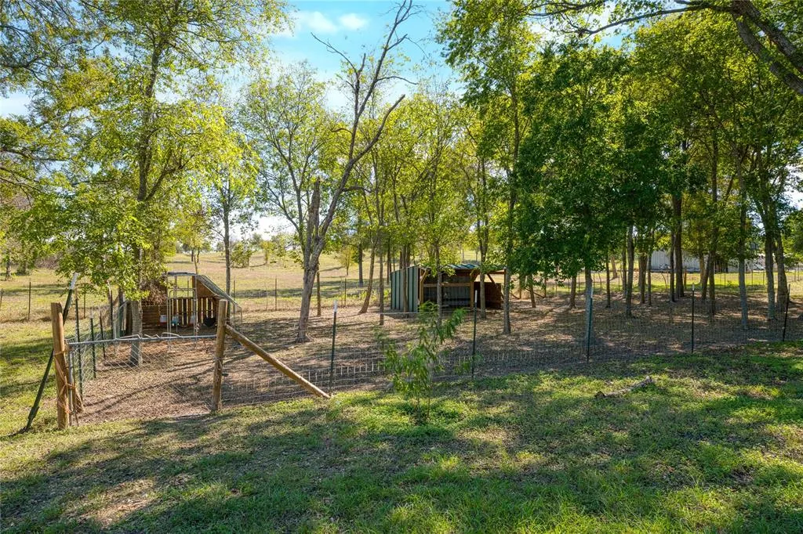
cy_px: 267
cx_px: 402
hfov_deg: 81.2
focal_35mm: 21
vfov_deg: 59.5
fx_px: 468
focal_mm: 21
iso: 125
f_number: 10
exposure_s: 1/25
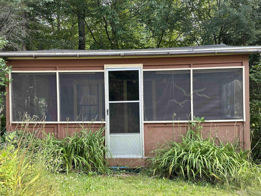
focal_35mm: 48
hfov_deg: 39.7
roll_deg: -0.3
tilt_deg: -0.1
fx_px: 362
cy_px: 98
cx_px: 130
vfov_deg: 30.3
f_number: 1.78
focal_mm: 6.86
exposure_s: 1/121
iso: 80
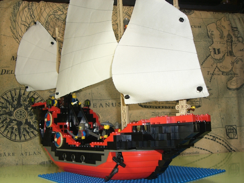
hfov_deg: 49.0
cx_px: 122
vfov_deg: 37.7
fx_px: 268
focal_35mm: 38
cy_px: 92
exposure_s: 1/60
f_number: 2.7
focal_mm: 6.2
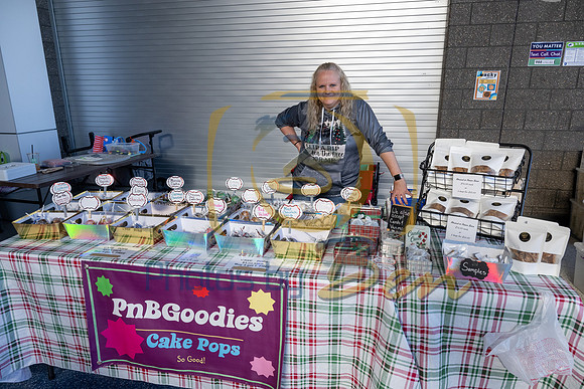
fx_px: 389
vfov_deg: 53.2
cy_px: 194
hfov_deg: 73.7
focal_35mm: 24
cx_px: 292
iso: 1250
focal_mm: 24
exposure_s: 1/250
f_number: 8
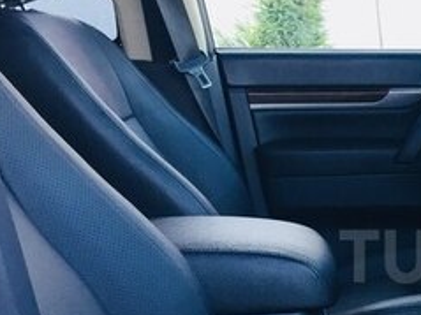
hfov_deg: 22.3
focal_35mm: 80
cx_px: 520
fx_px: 972
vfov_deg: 18.2
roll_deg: +0.4
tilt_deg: -12.5
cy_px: 256
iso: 32
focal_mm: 4.15
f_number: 2.2
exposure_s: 1/33
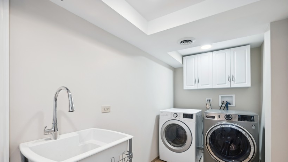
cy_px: 100
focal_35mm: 17
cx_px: 147
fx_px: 127
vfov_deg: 64.5
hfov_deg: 97.4
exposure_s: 1/2
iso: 200
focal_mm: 14.5
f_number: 8
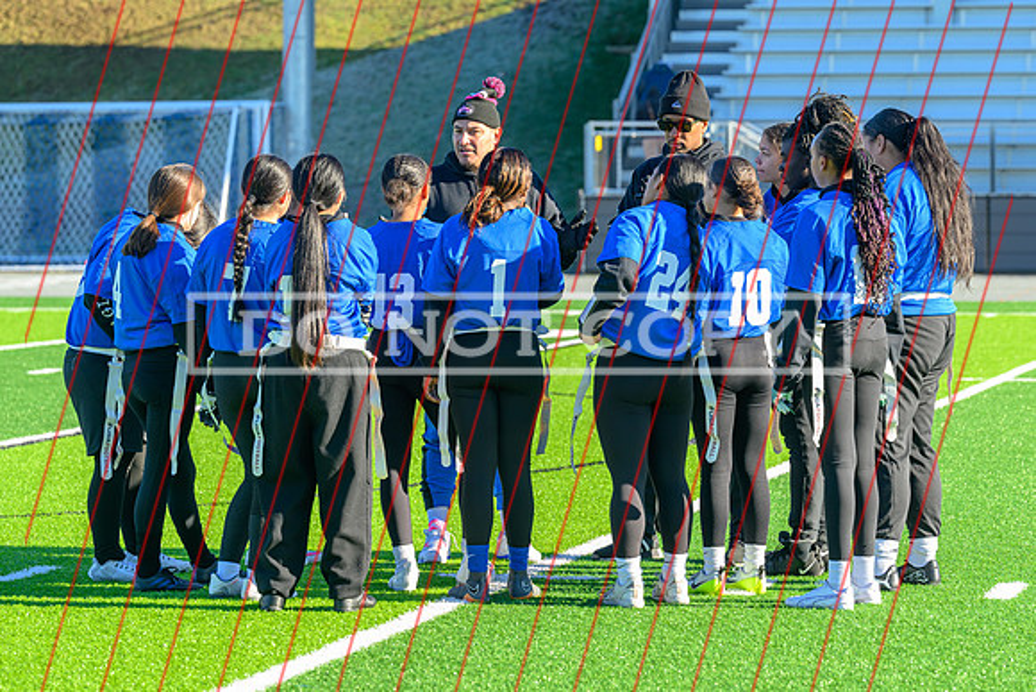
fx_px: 4351
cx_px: 609
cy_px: 351
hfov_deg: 13.6
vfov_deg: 9.1
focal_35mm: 151
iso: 220
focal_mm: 115
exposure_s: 1/400
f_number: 4.5
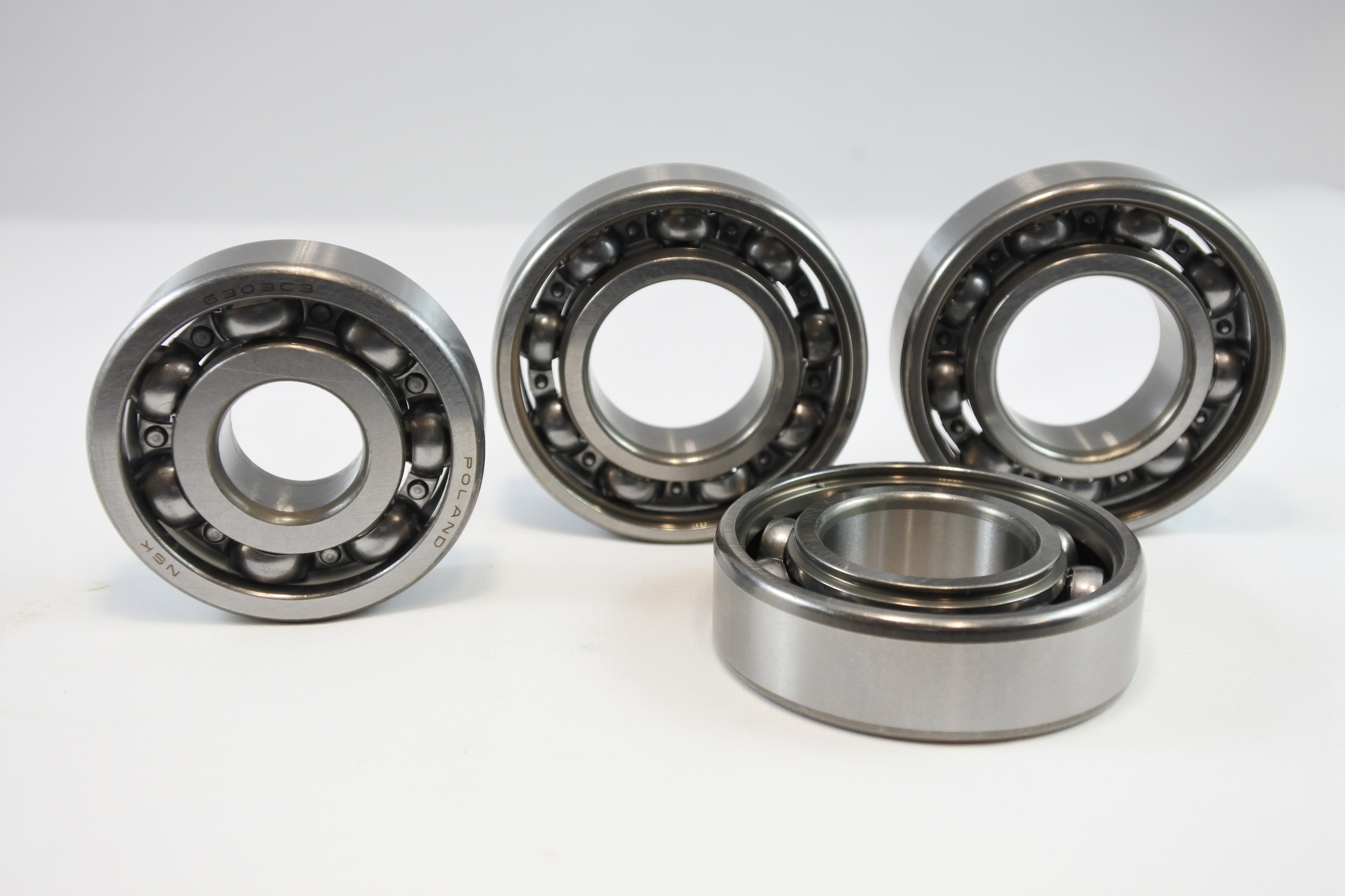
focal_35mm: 46
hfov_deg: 42.7
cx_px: 672
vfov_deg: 29.2
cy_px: 448
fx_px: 1718
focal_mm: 17.2
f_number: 4.5
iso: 450
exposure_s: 1/125
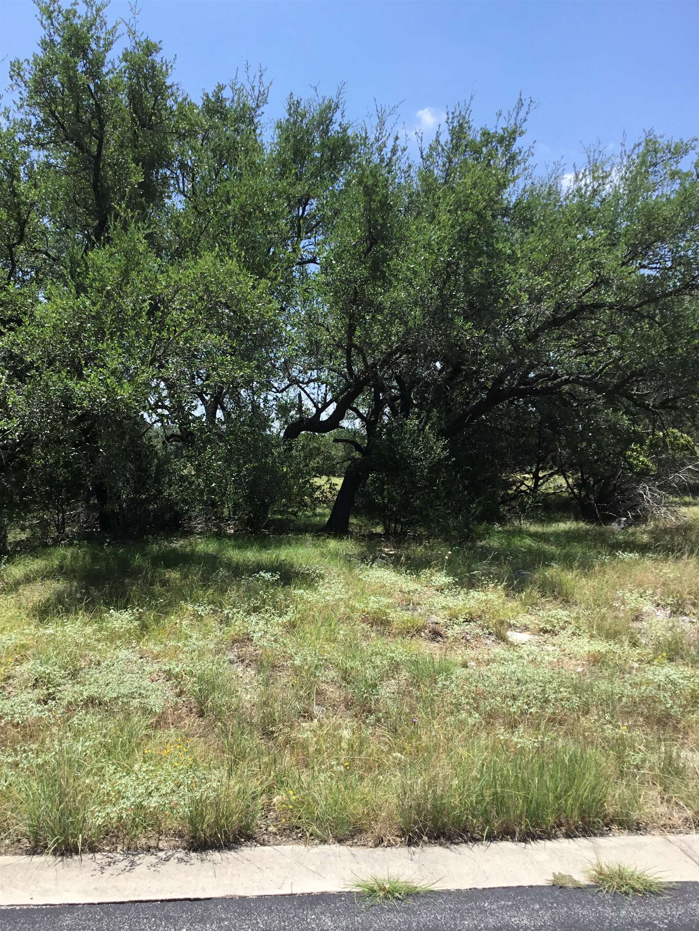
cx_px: 350
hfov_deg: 45.4
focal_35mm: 31
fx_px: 835
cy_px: 466
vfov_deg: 58.4
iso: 25
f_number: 2.4
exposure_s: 1/823
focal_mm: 3.3
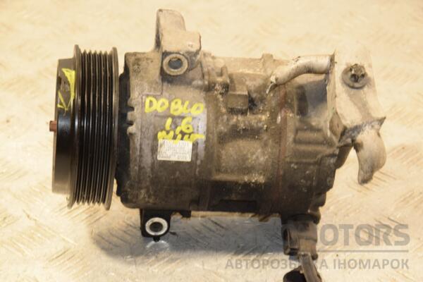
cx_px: 212
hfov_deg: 16.1
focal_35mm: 128
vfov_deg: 10.8
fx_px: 1498
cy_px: 141
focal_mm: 85
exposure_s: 1/50
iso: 800
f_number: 8
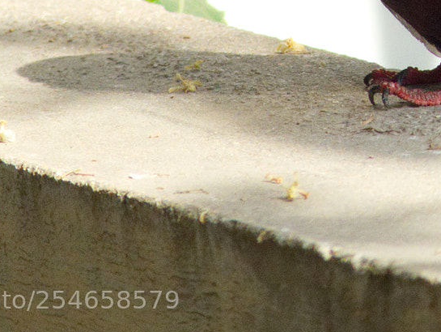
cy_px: -123
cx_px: 403
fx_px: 22447
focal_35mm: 1760
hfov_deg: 1.1
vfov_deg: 0.8
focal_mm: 108
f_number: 2.8
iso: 200
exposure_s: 1/2000
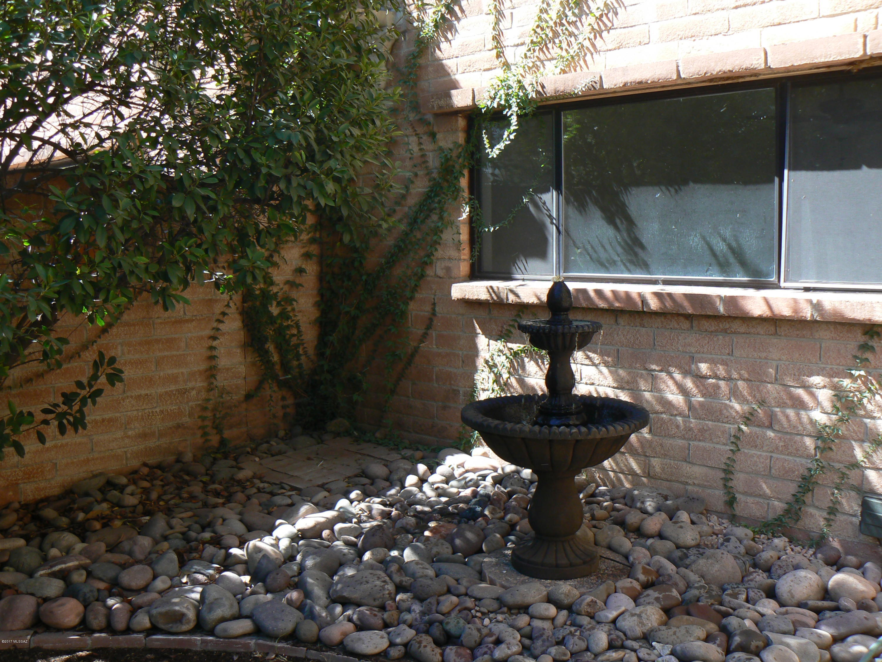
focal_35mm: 36
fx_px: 917
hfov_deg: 51.4
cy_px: 331
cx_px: 441
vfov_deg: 39.7
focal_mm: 6
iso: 80
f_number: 4.5
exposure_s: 1/100
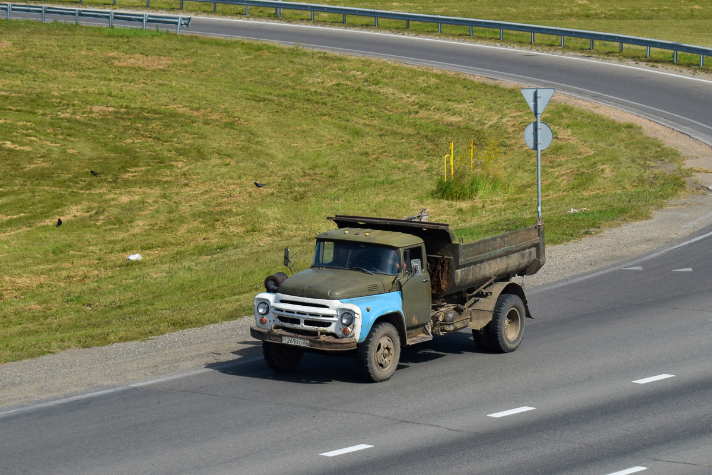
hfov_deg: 24.6
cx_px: 356
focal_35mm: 82
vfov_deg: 16.6
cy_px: 238
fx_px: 1632
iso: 200
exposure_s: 1/1000
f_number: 6.3
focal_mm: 55
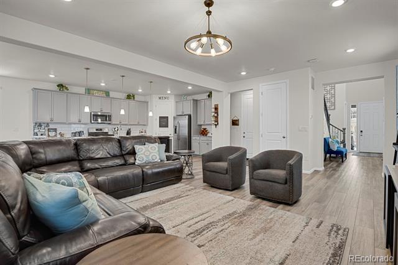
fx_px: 188
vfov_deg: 70.4
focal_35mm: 17
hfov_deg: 93.3
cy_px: 132
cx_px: 199
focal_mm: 17
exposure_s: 1/20
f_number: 8
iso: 9000
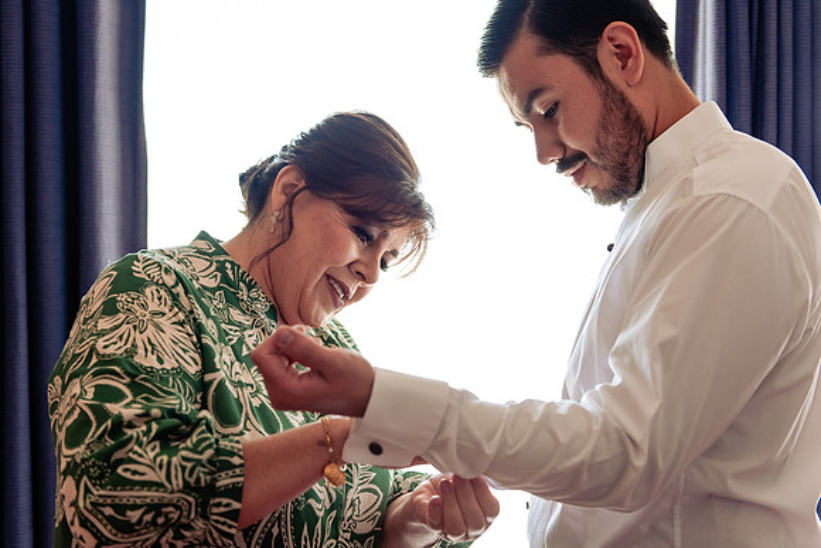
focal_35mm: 52
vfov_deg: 25.9
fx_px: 1193
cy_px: 262
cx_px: 392
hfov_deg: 38.0
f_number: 3.5
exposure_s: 1/160
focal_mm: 50
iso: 800
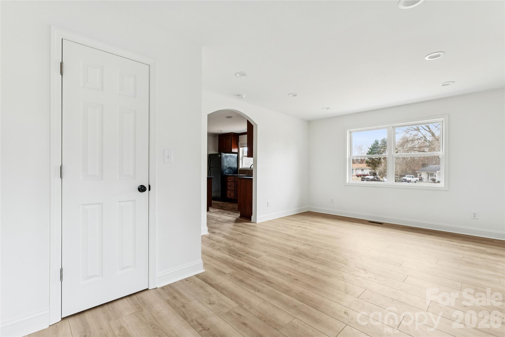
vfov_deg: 73.1
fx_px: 227
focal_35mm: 16
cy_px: 168
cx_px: 252
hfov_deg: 96.0
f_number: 13
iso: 100
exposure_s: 1/2.5
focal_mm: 16.2
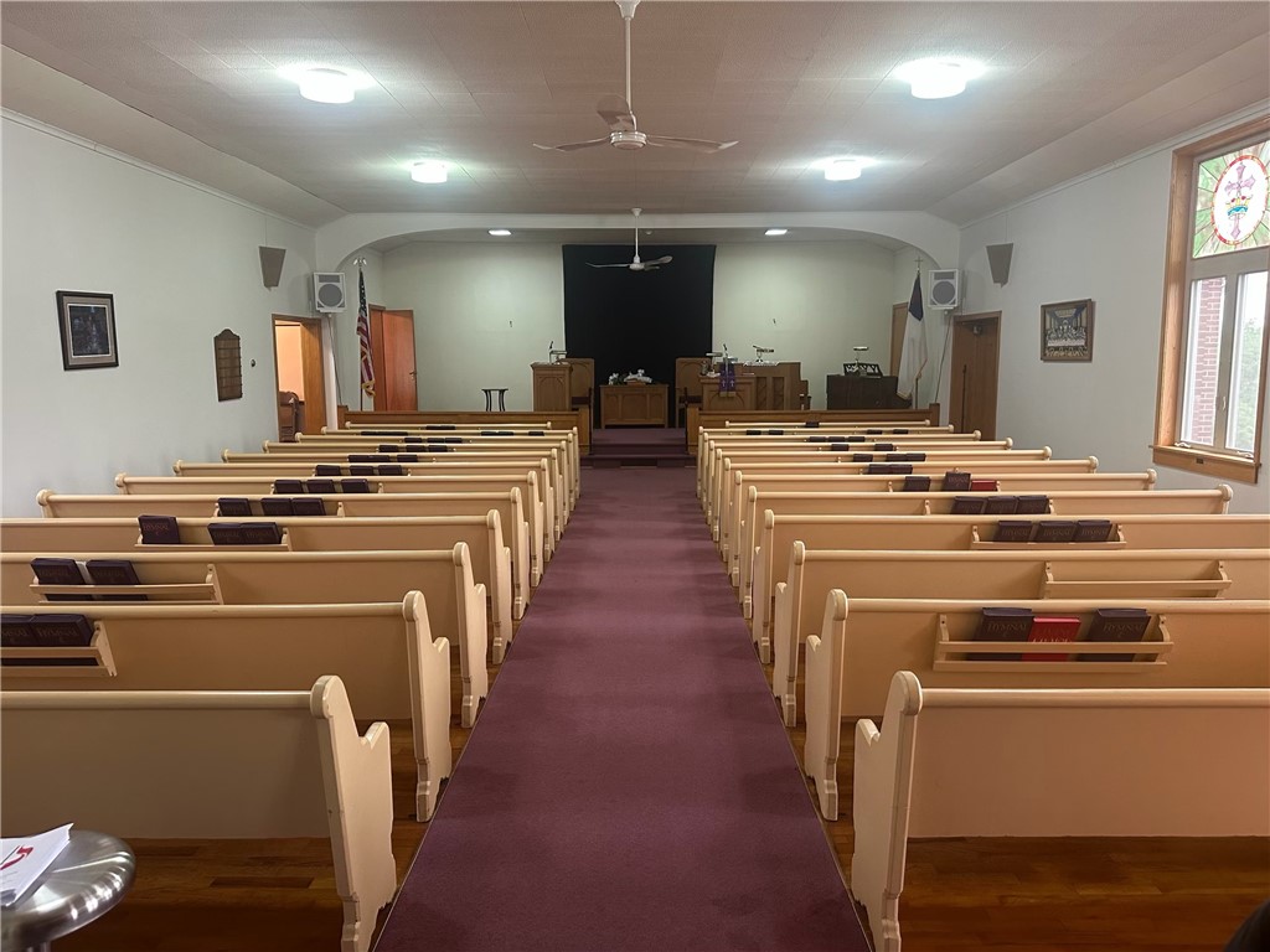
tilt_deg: -6.7
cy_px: 476
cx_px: 635
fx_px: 881
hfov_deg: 71.6
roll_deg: +0.1
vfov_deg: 56.8
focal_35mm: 24
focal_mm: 6.86
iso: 400
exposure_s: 1/60
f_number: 1.78
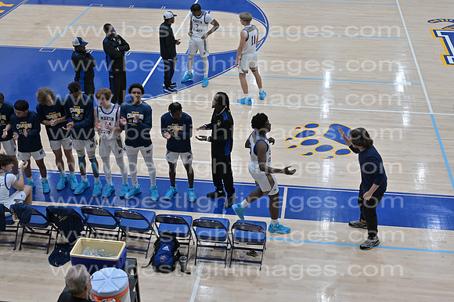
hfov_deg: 39.6
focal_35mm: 50
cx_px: 227
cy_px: 151
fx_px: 630
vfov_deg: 27.0
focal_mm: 50
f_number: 4
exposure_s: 1/400
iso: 3200
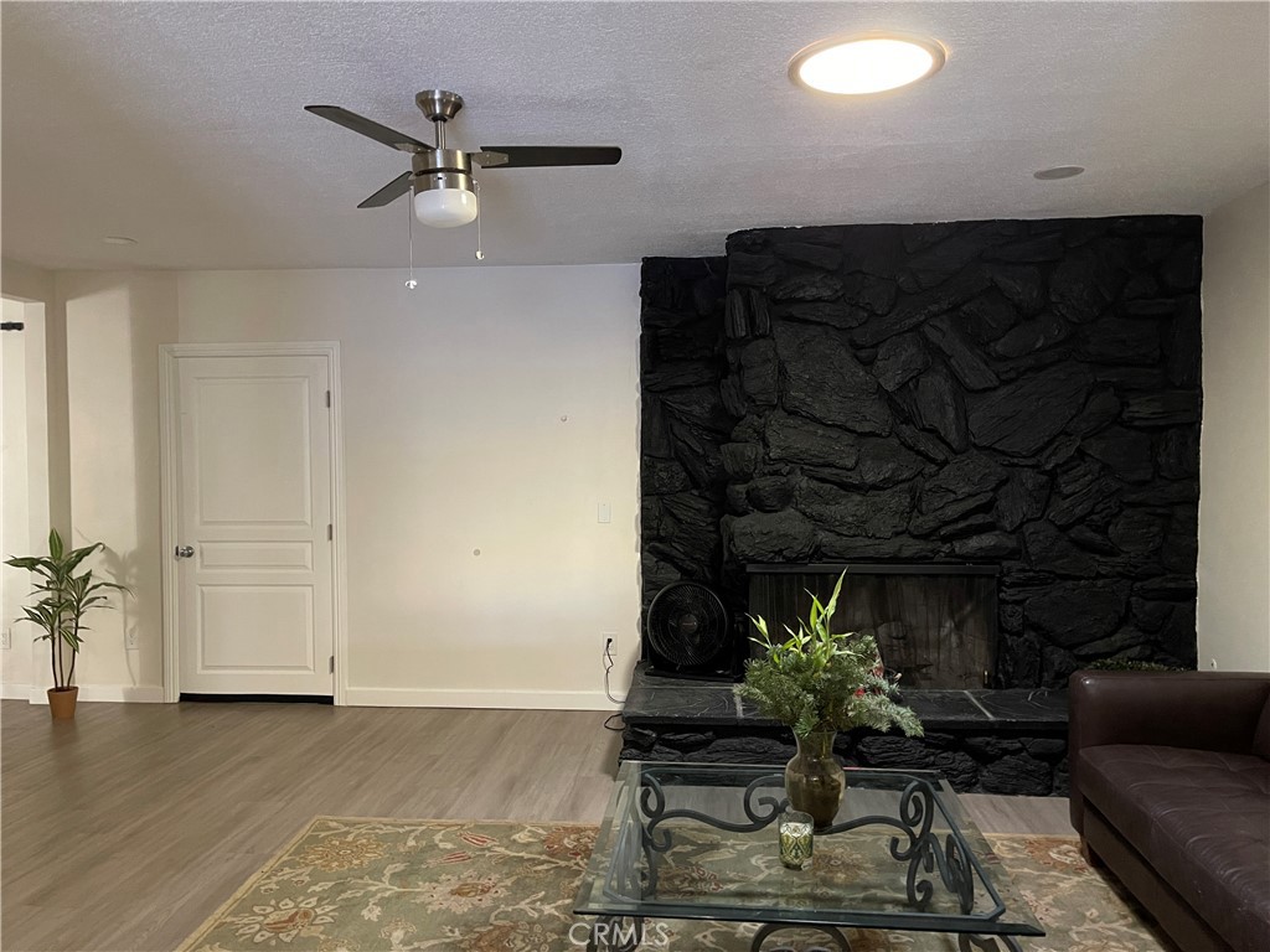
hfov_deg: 67.3
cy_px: 476
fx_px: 954
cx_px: 635
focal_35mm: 26
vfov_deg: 53.1
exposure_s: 1/30
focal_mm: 5.1
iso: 640
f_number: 1.6
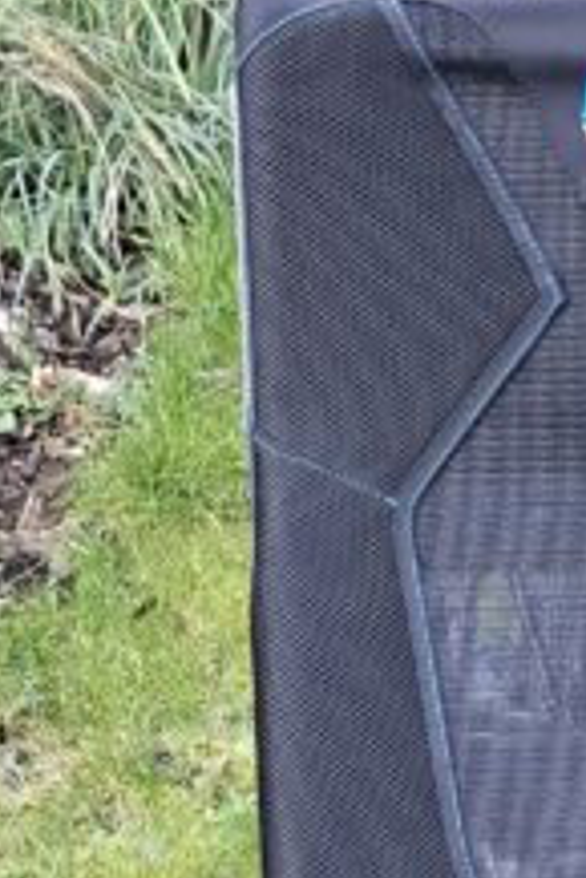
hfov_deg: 11.9
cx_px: 671
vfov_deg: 14.9
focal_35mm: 113
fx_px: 2754
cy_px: 1728
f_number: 1.8
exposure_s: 1/100
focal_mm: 5.54
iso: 64
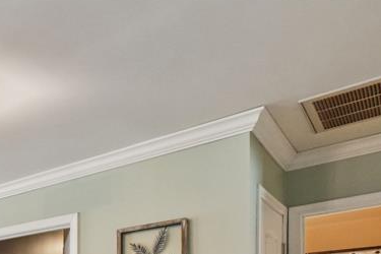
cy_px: 339
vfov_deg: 26.9
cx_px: -109
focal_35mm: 41
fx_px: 434
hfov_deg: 34.4
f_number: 8
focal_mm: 10
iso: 1000
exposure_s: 1/30
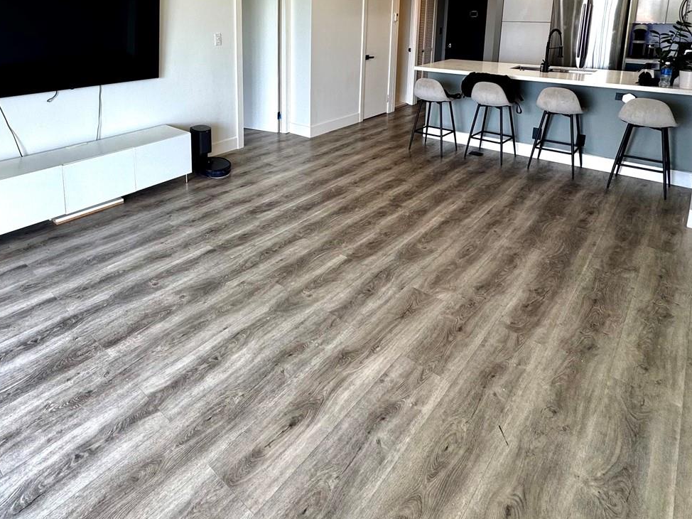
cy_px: 95
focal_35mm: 23
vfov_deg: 54.3
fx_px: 460
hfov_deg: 72.5
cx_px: 252
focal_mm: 2.22
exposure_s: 1/120
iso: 64
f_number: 2.2
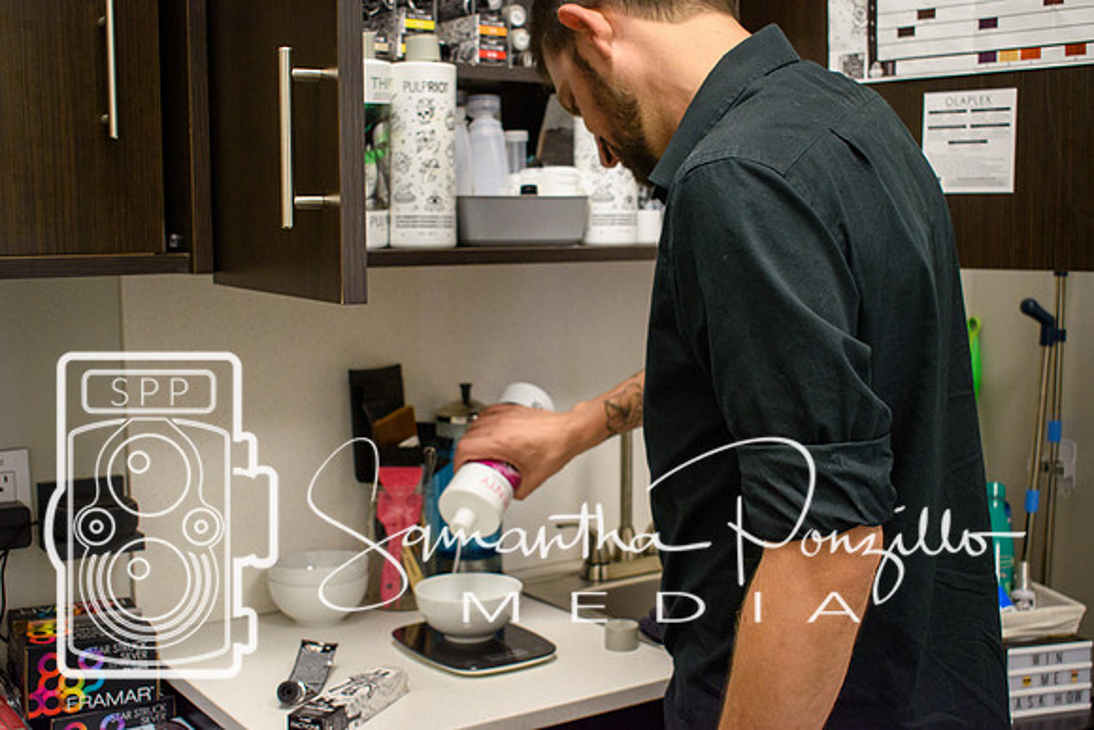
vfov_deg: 29.9
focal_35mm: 45
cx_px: 547
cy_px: 365
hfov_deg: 43.6
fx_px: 1368
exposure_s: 1/60
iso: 1400
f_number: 4.2
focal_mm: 30
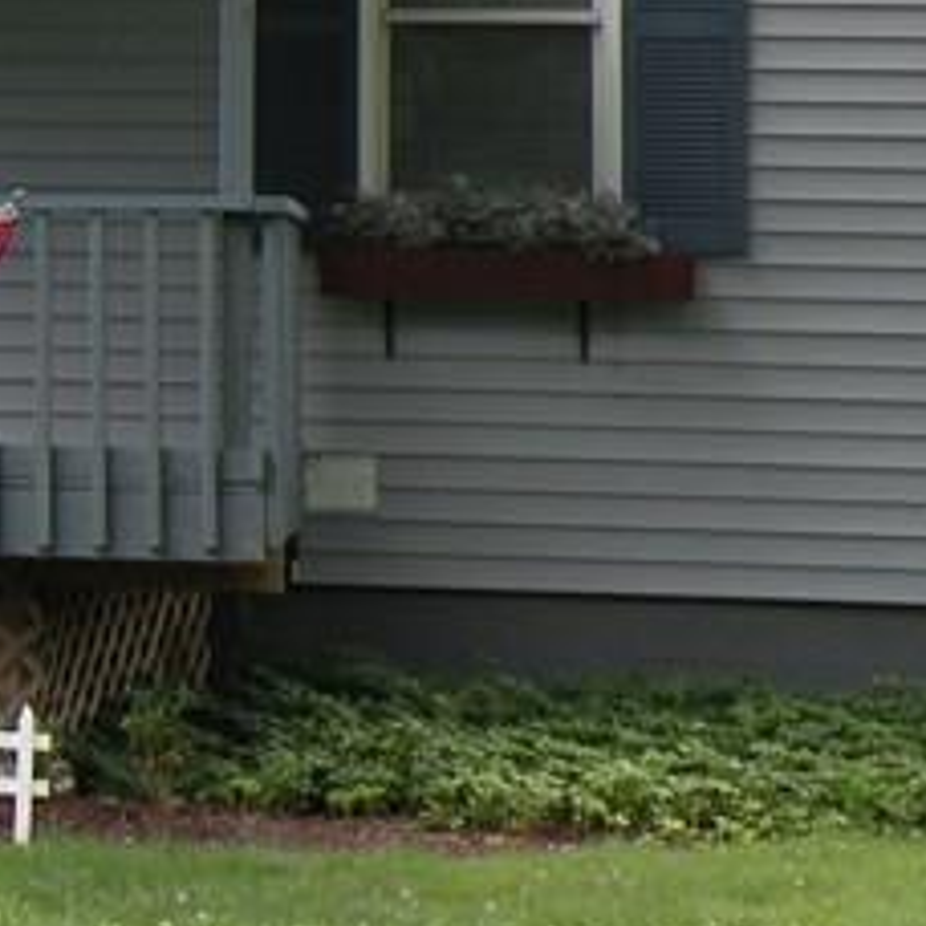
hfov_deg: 7.7
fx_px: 6719
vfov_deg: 7.8
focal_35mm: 222
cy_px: -24
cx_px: -589
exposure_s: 1/117
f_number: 4
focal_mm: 9.8
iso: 64
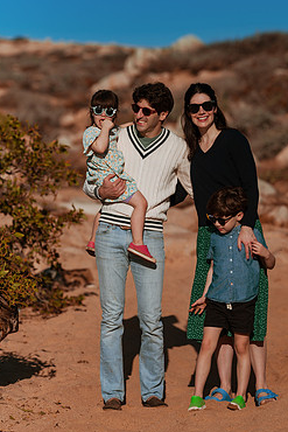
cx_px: 167
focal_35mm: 164
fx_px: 1966
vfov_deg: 12.5
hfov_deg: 8.4
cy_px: 205
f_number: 3.2
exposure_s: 1/3200
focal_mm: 135
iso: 50
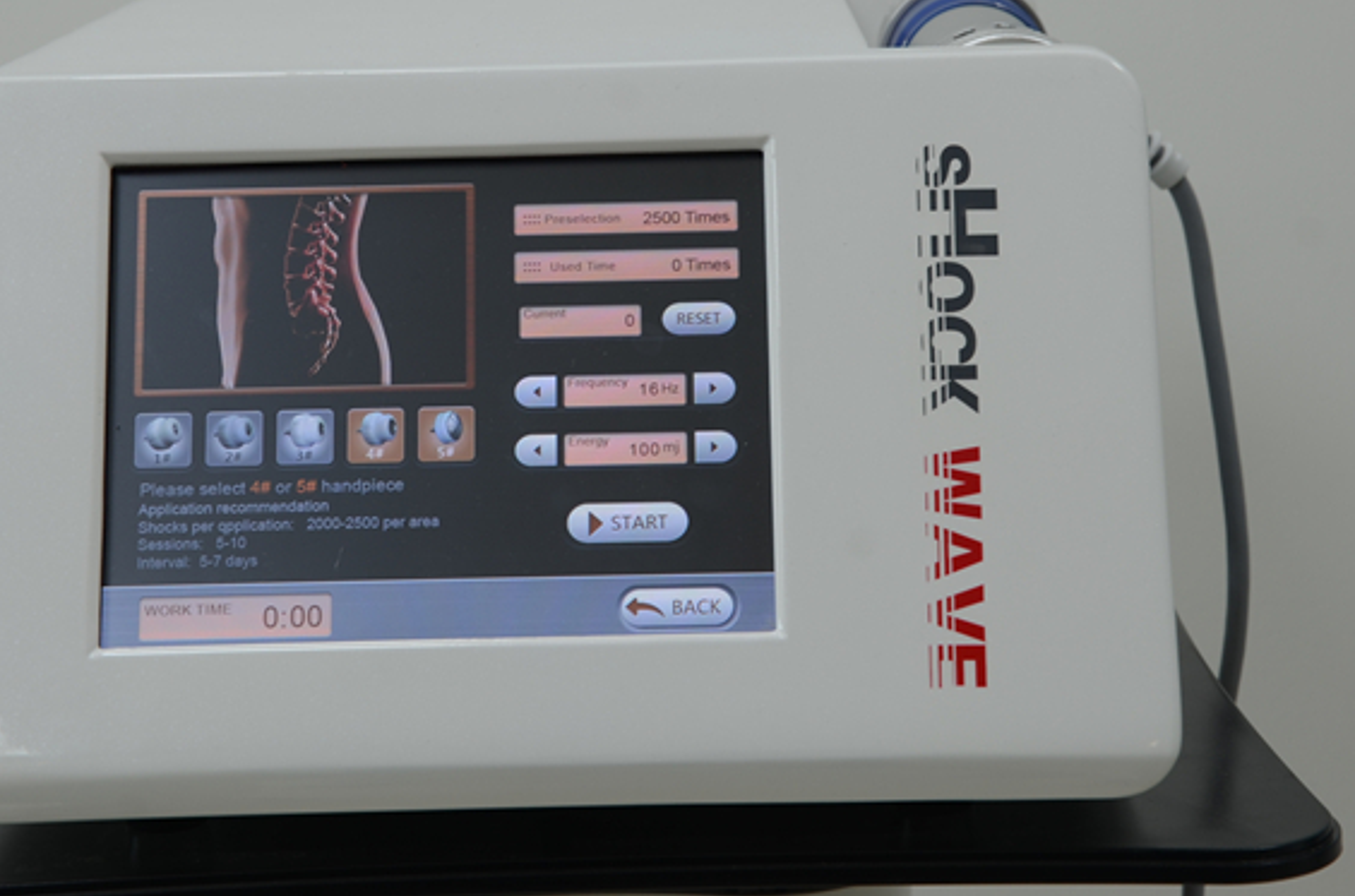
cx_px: 656
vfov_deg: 13.4
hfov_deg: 20.1
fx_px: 3820
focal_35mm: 102
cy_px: 288
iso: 100
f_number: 9
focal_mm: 45
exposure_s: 1/8
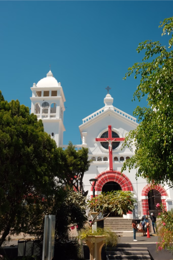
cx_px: 86
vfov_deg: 58.7
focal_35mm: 32
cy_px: 130
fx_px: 231
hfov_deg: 41.1
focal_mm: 21.4
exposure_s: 1/280
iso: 250
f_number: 10
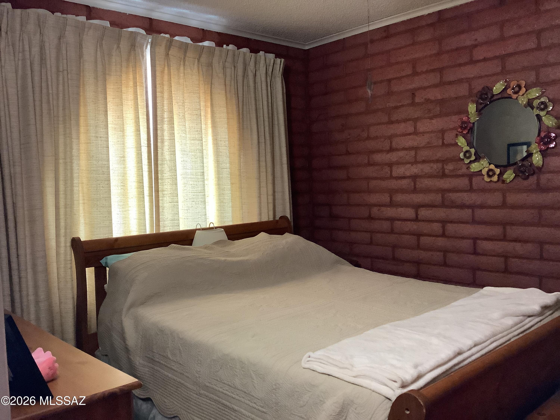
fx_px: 502
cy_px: 210
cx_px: 280
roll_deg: +2.7
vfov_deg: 45.4
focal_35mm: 31
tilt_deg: -4.3
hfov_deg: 58.4
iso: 400
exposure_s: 1/30
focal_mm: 3.3
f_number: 2.4
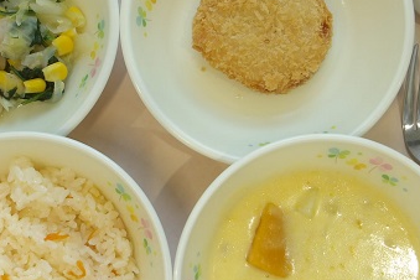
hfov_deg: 37.5
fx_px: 618
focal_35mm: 53
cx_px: 183
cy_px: 159
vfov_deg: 25.5
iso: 112
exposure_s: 1/60
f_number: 3
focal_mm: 4.9
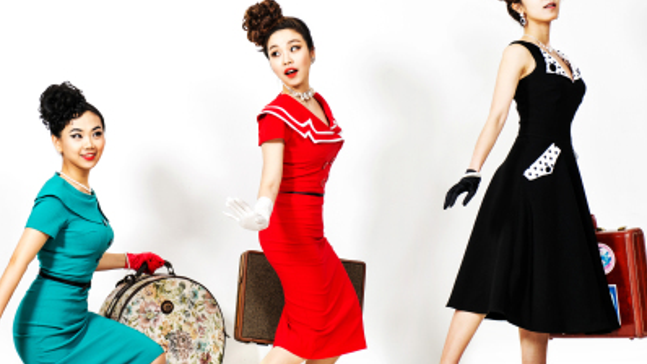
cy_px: 160
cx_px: 215
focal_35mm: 89
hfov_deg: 23.8
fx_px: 1527
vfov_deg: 13.6
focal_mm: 52
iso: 50
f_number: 5.6
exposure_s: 1/100
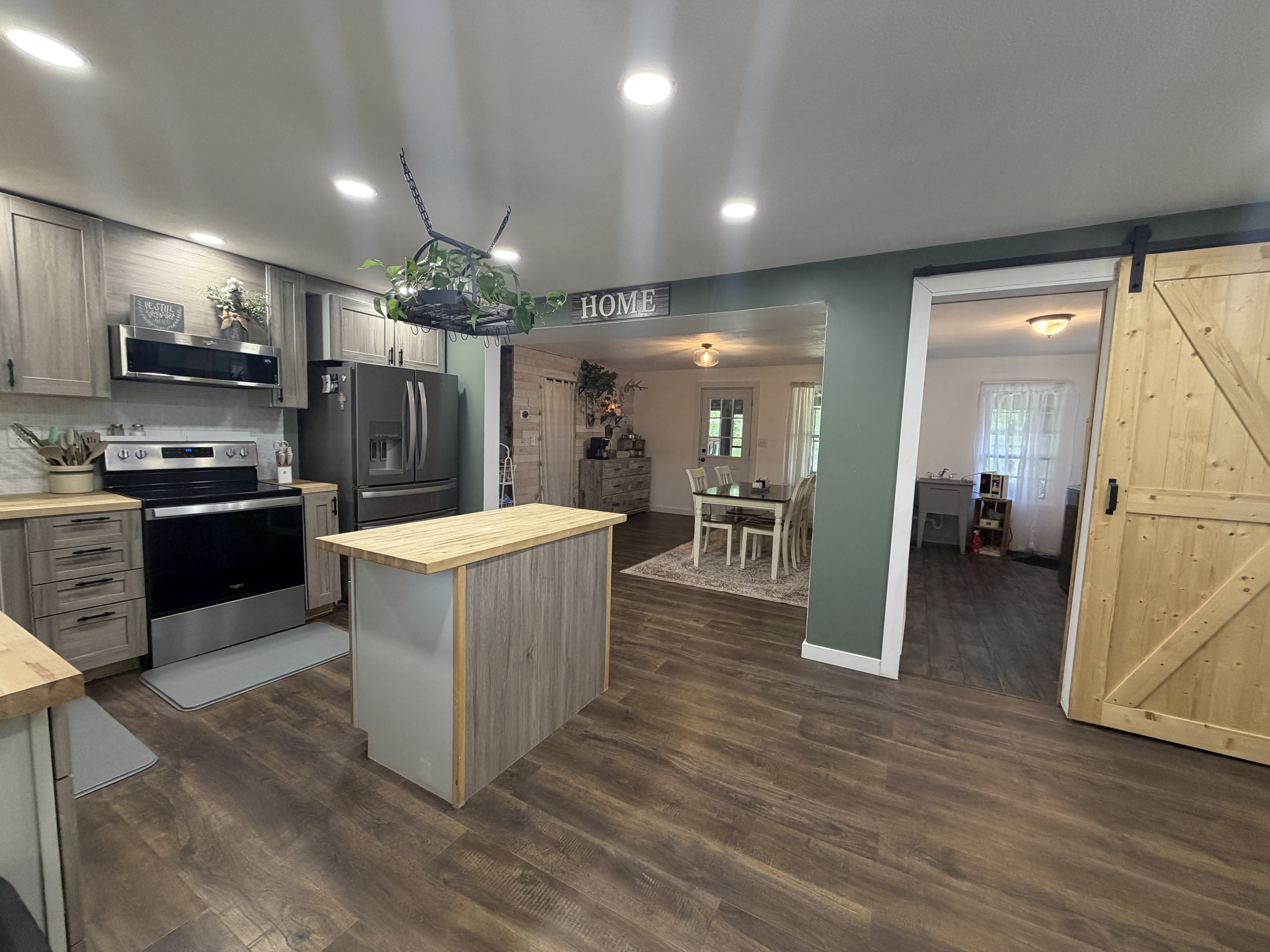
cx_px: 635
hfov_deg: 102.1
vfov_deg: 85.7
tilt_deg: -5.2
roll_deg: -1.9
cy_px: 476
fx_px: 514
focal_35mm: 14
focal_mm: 2.22
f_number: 2.2
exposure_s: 1/60
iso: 250
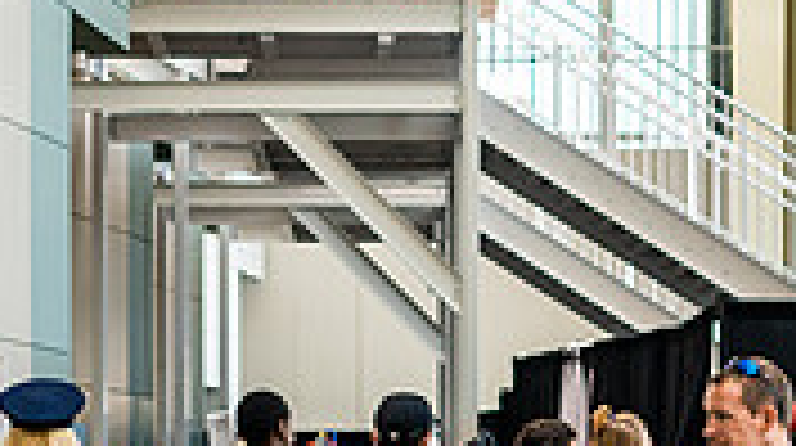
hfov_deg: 10.1
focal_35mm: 214
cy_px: 803
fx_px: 4511
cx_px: 192
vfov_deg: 5.6
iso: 400
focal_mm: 50
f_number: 3.2
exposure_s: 1/250
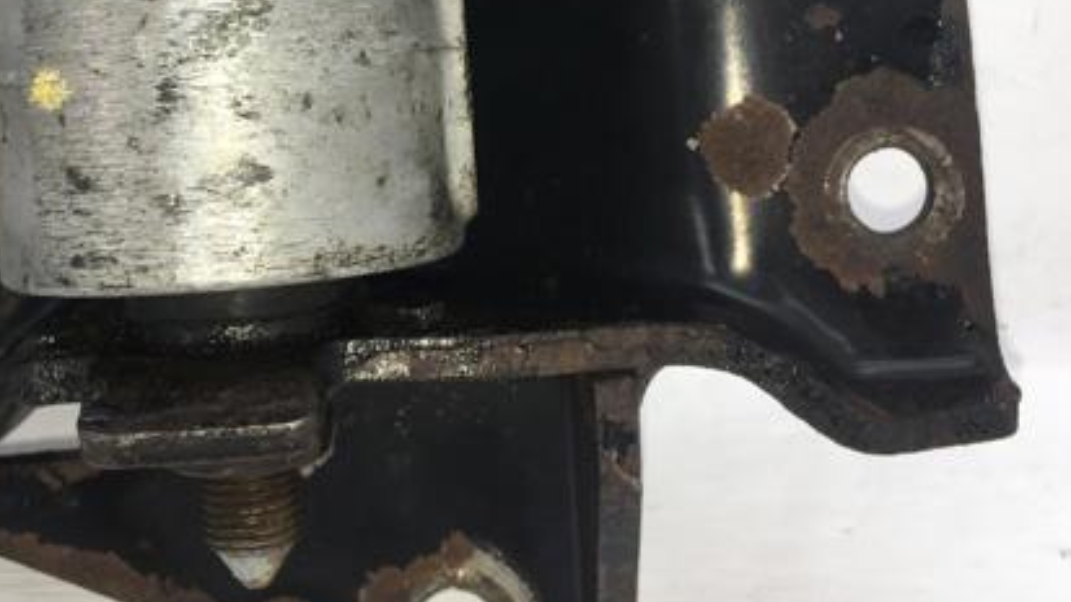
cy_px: 91
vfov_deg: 23.9
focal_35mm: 49
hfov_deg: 41.8
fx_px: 1391
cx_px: 394
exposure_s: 1/196
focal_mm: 4.15
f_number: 2.2
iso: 25
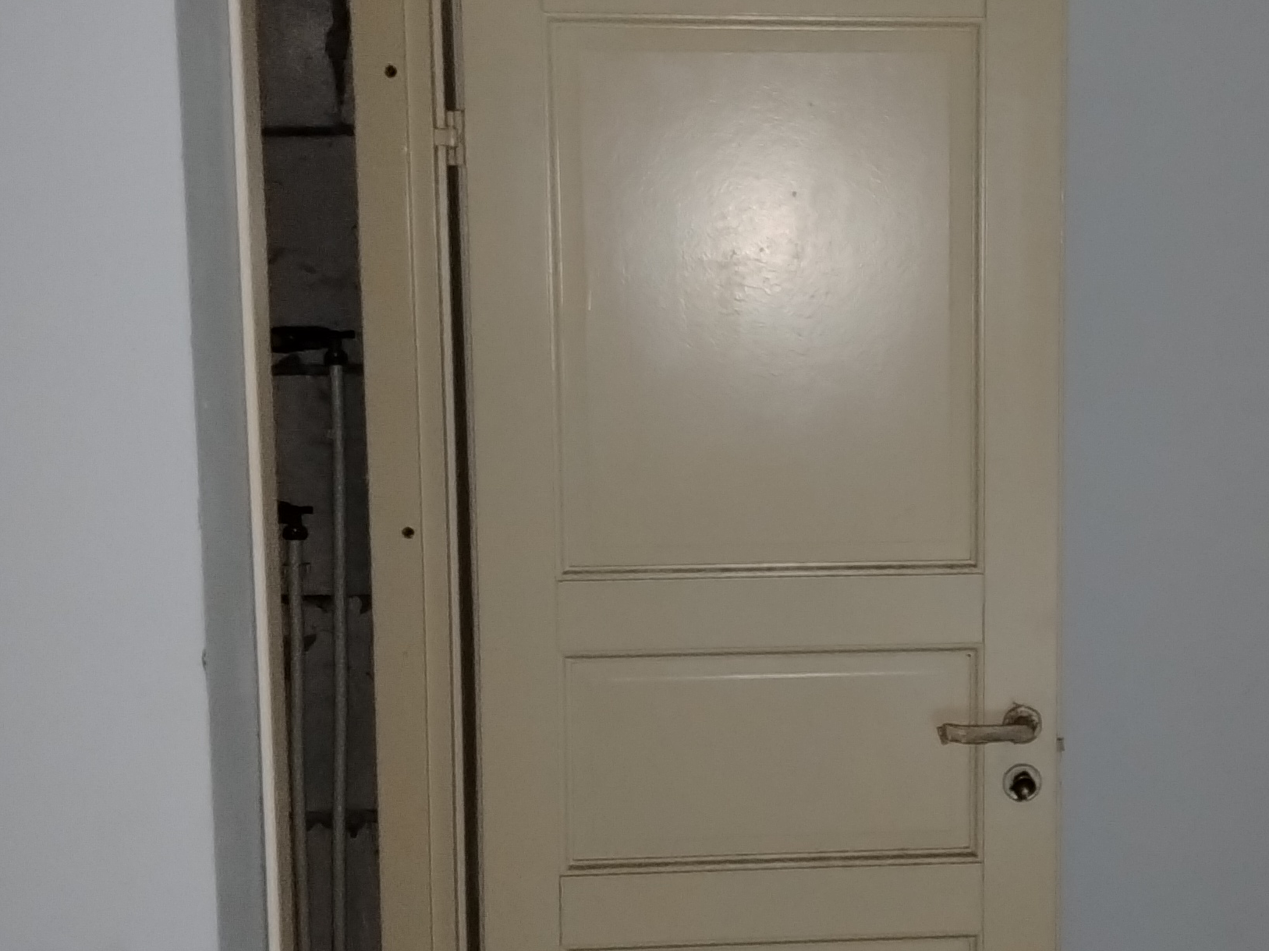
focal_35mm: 59
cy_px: 494
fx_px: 2163
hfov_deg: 32.1
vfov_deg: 24.8
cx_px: 947
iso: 3206
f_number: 1.75
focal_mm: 5.25
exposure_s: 1/25
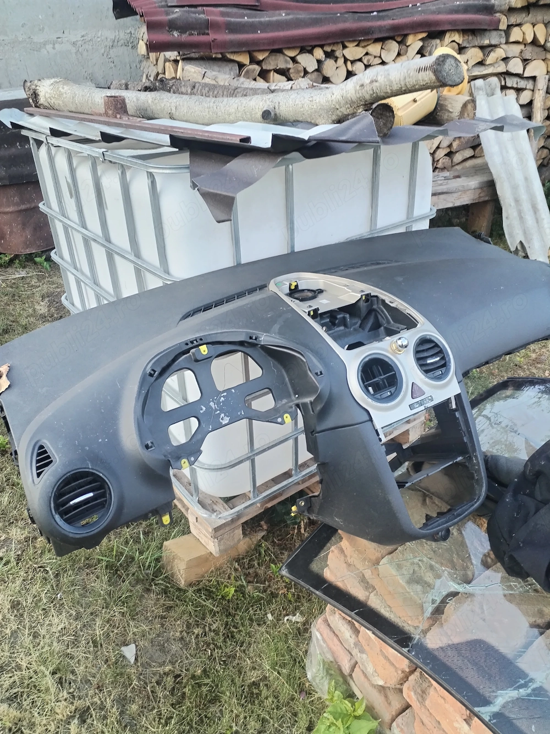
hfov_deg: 53.0
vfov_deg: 67.3
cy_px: 367
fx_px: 551
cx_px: 275
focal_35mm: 26
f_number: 1.8
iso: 147
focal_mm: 4.75
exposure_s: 1/60
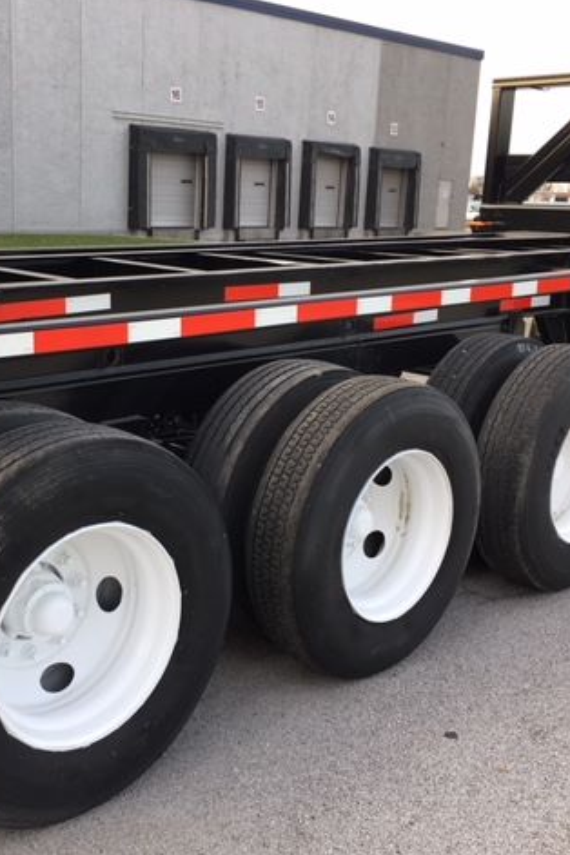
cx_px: 180
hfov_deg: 32.3
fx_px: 974
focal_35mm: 41
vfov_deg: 47.4
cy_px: 425
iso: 25
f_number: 2.2
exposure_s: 1/169
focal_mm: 4.15
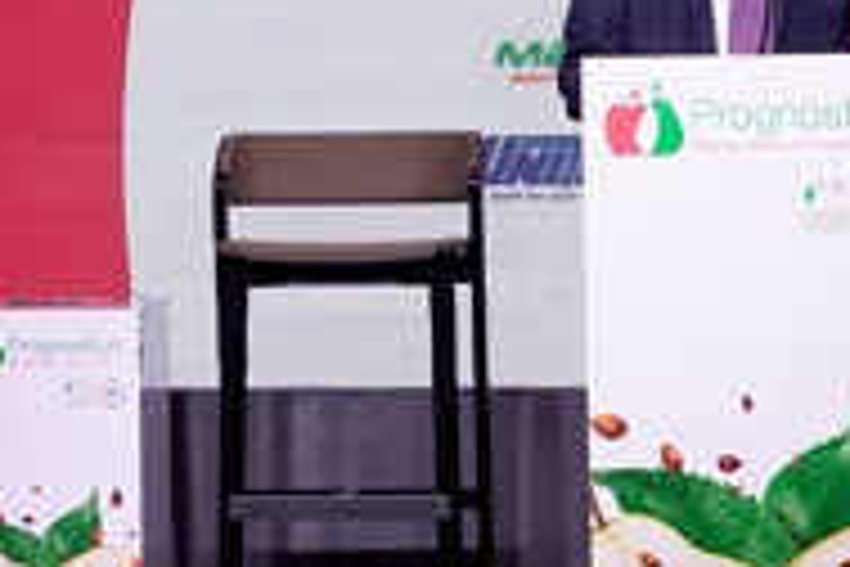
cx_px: 468
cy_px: -29
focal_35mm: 356
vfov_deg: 3.9
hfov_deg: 5.8
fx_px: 8405
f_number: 10
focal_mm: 70
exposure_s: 1/100
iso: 2500
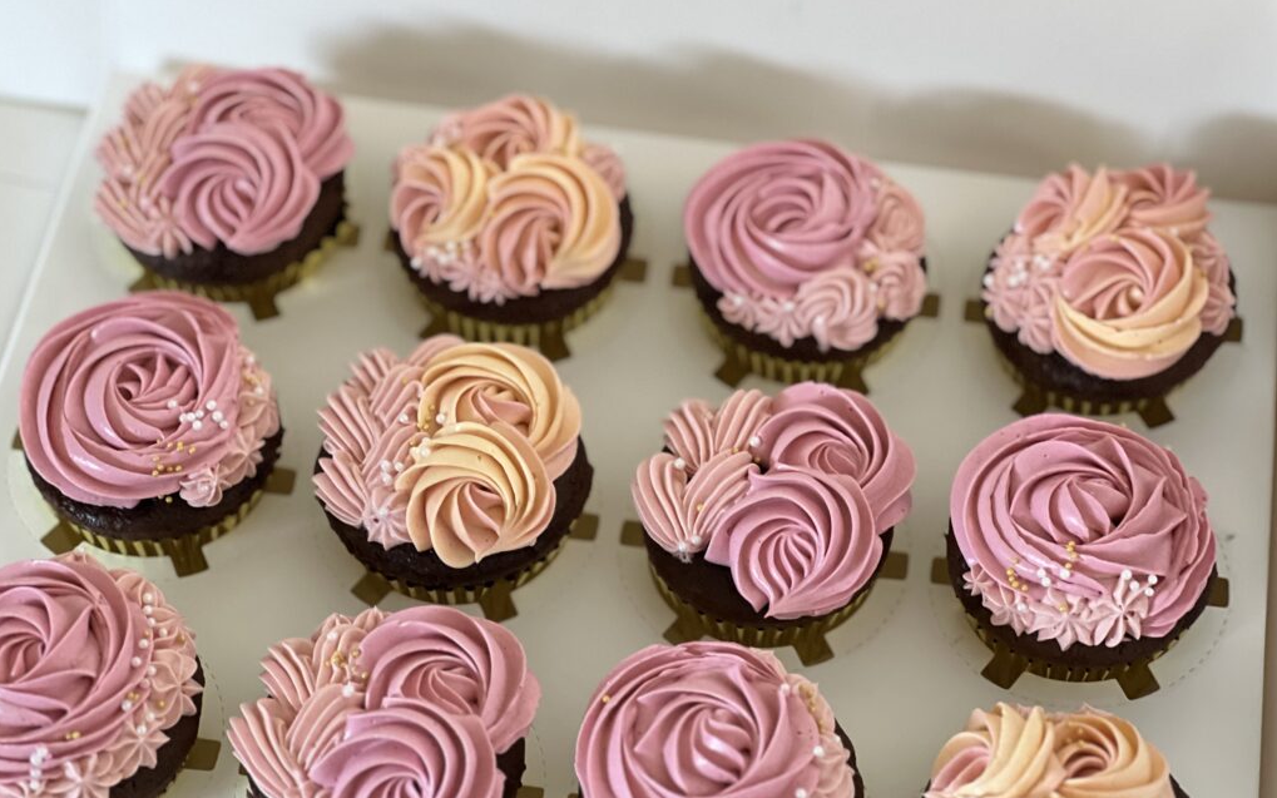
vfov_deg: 15.9
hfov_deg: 25.2
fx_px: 2854
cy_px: 457
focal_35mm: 82
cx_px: 638
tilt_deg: -54.1
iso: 500
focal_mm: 9
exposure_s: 1/21
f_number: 2.8
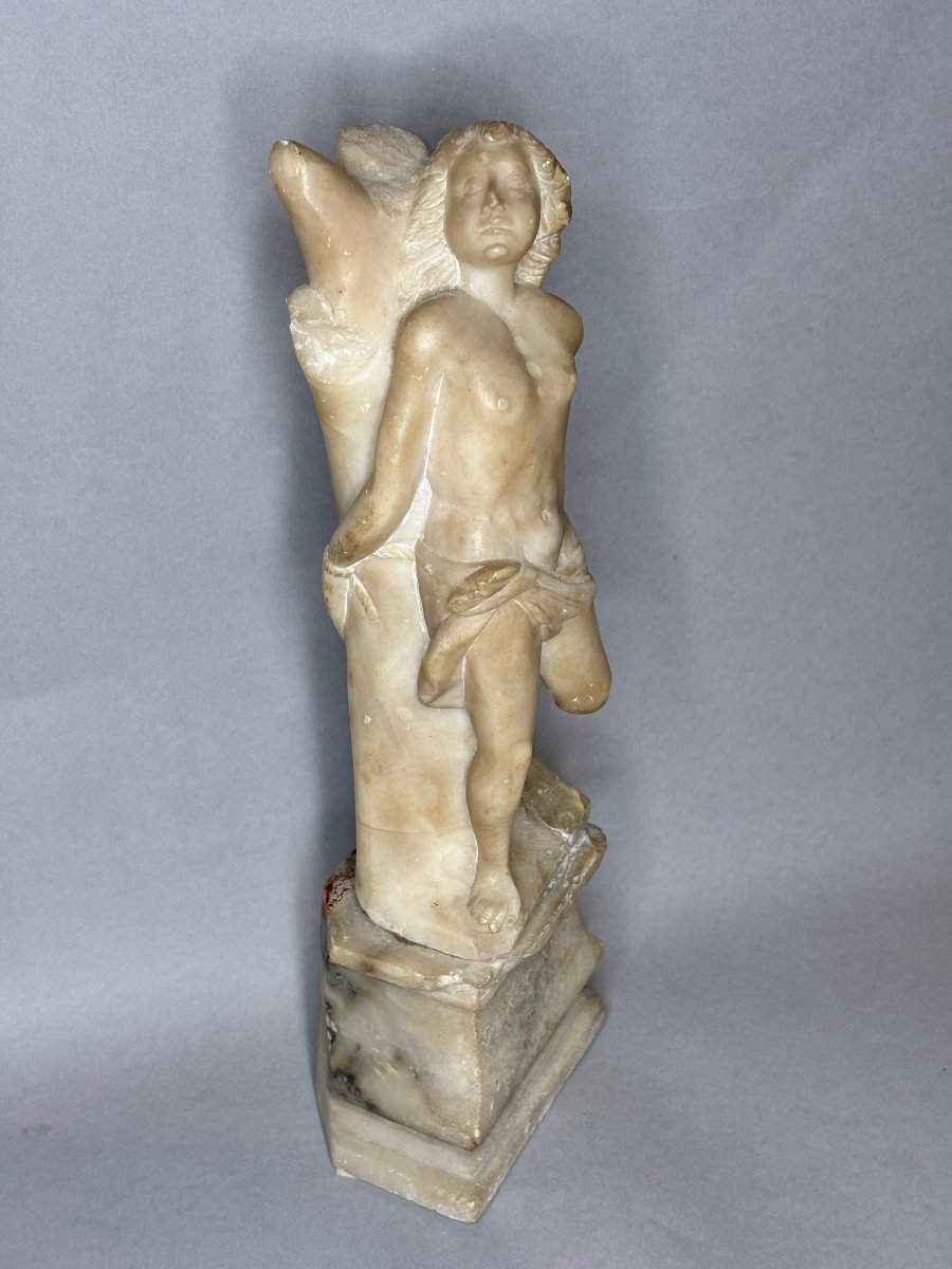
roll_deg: -2.3
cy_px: 634
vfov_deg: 36.8
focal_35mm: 52
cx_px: 476
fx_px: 1907
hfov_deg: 28.0
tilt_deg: -30.9
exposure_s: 1/60
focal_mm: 5.96
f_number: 1.6
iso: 50
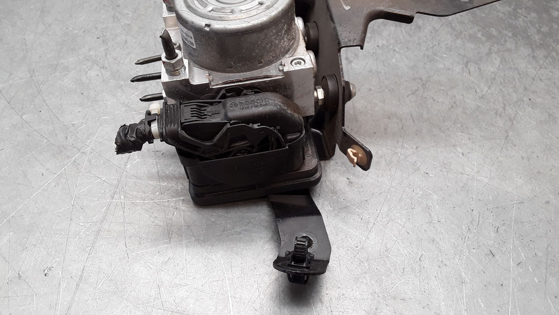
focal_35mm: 31
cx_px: 276
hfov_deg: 62.6
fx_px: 460
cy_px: 147
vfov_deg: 37.8
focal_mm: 2.91
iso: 40
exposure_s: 1/50
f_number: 1.9
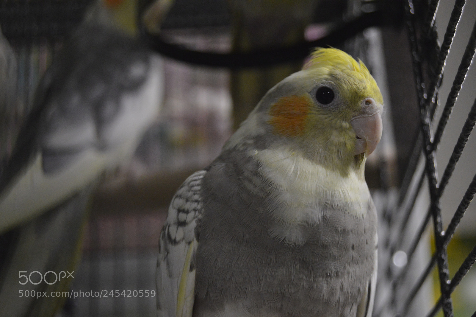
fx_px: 1090
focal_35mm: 82
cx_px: 238
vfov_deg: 16.5
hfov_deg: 24.6
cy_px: 158
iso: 3200
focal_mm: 55
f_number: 5.6
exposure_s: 1/125
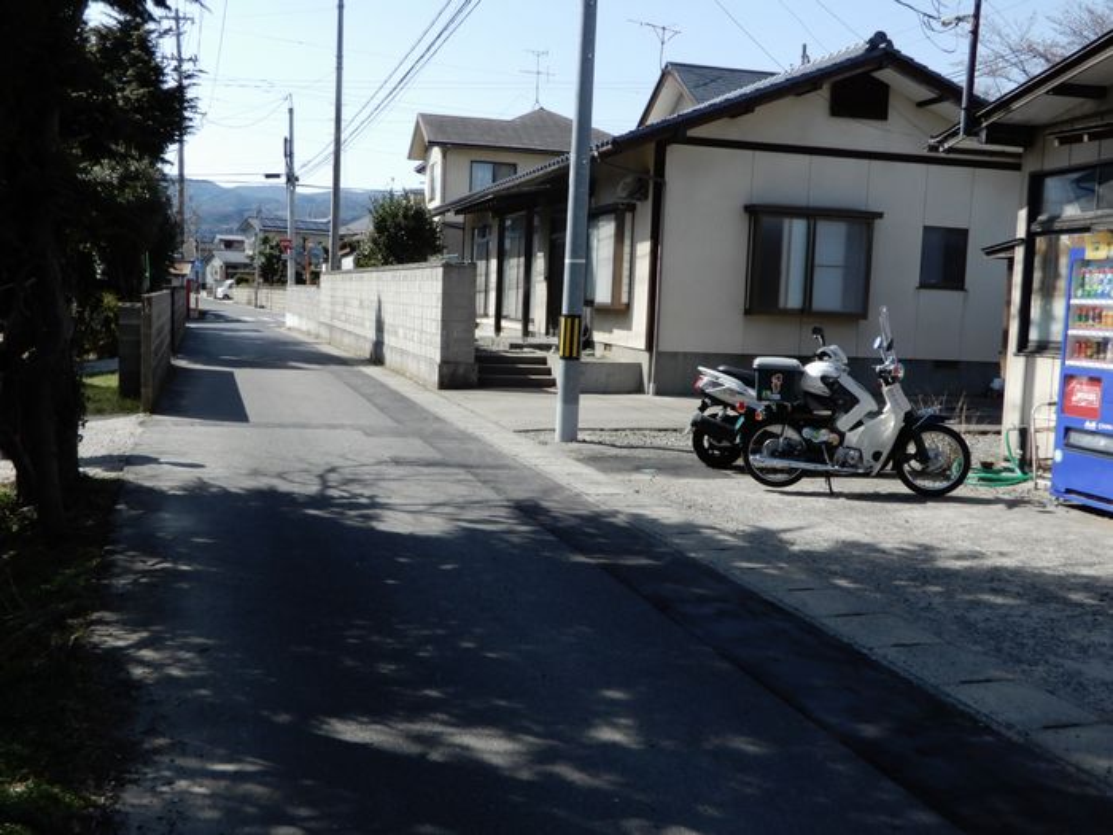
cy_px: 418
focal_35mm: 38
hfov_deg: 49.0
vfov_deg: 37.7
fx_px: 1222
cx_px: 556
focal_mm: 6.8
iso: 200
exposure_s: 1/1250
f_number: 4
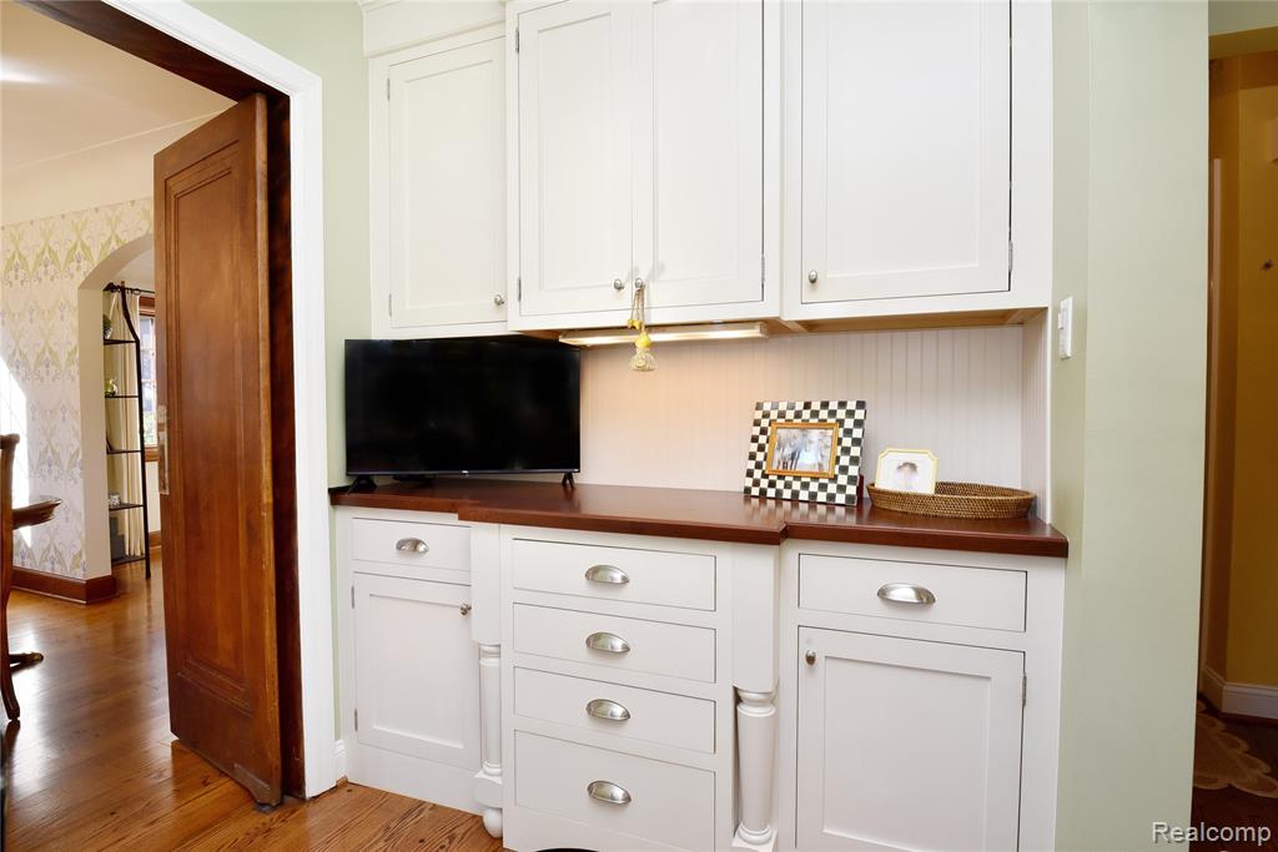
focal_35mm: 17
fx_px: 604
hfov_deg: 93.3
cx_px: 639
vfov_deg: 70.5
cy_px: 426
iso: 800
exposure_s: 1/60
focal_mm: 17
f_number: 13
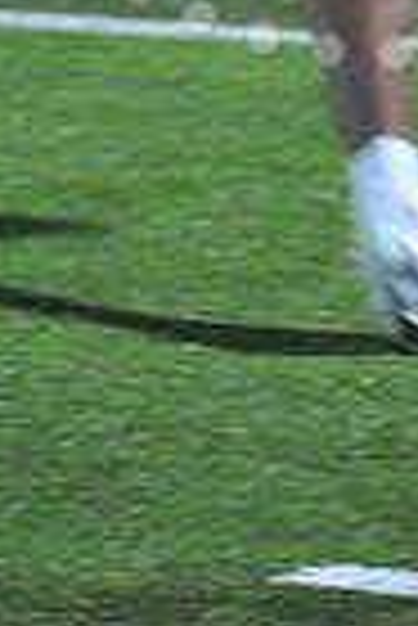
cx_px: 396
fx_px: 11570
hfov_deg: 2.1
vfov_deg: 3.1
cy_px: -482
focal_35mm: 666
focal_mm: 160
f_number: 5.6
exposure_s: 1/200
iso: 6400
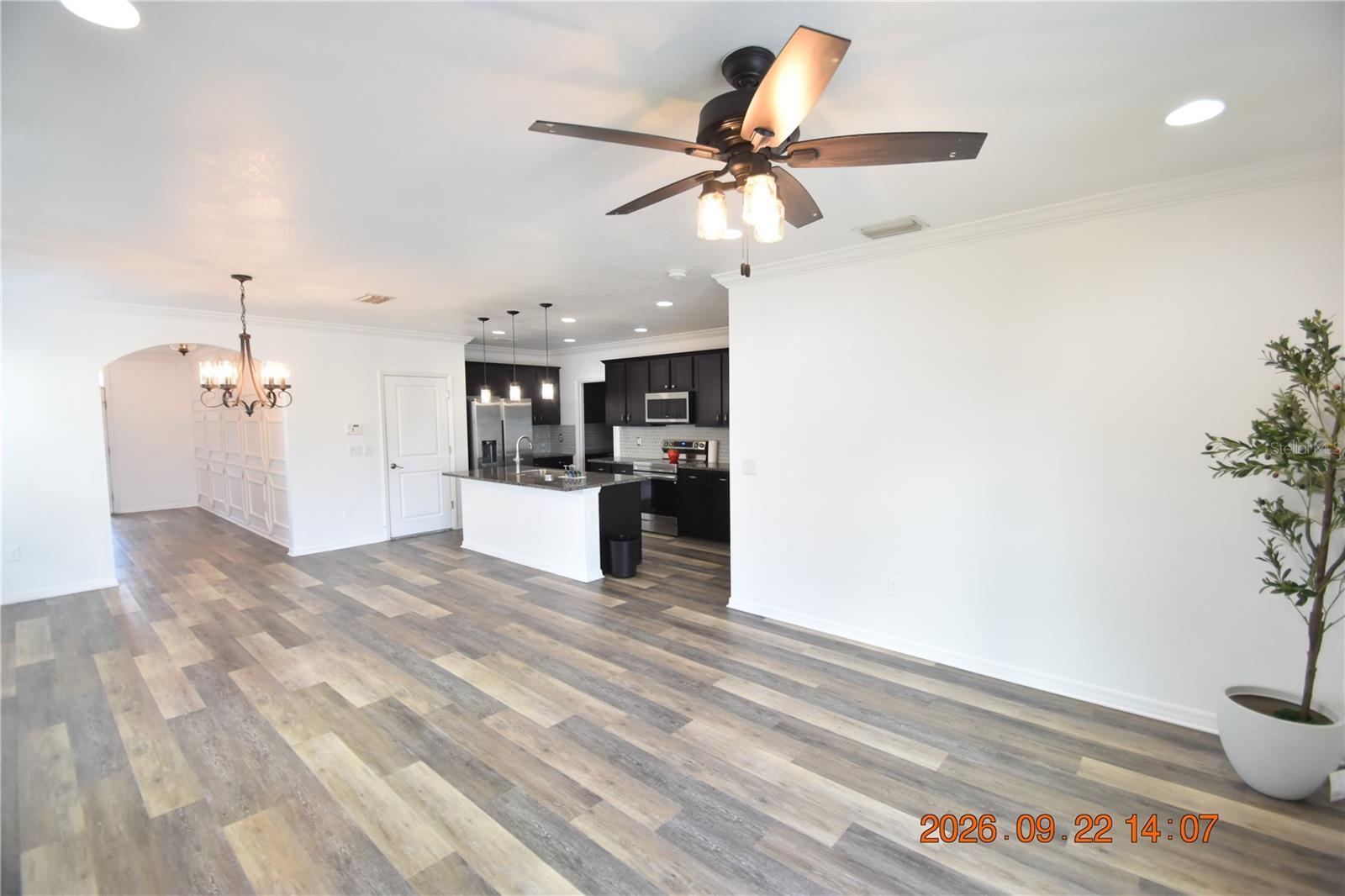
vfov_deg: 77.3
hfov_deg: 100.4
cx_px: 672
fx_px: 560
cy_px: 448
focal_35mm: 15
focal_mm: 10
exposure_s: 1/60
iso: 720
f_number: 4
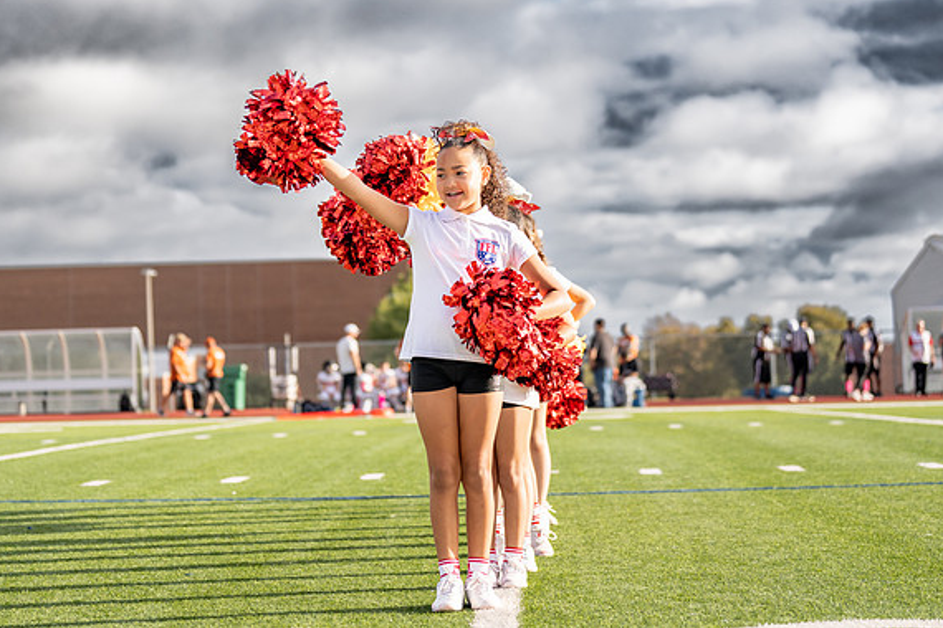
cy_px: 214
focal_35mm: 93
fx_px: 2436
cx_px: 366
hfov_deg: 21.9
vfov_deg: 14.7
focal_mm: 70
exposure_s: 1/3200
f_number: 2.8
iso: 250
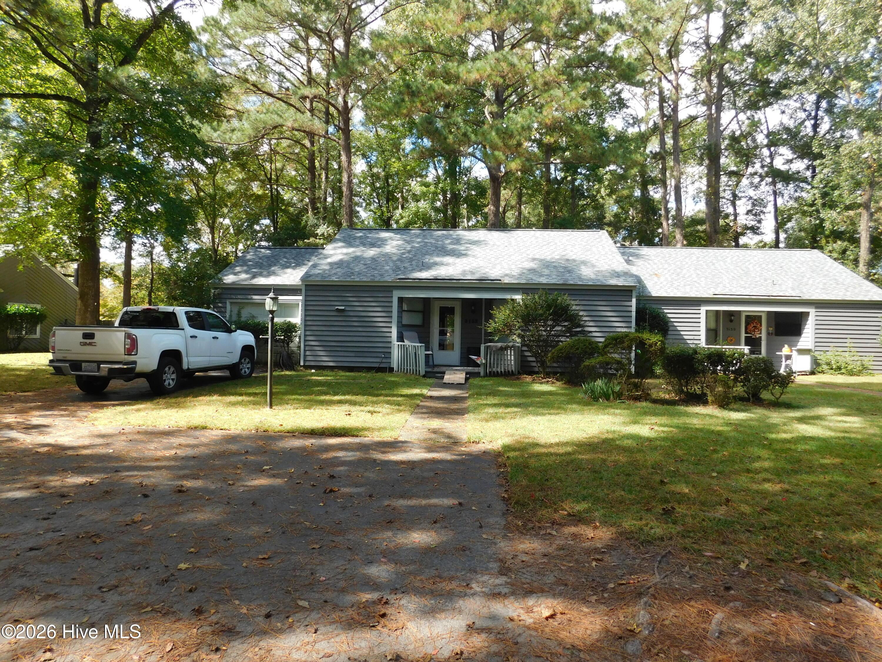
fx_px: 586
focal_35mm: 23
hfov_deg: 73.9
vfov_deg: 58.9
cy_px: 331
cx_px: 441
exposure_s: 1/320
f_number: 3
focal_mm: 4
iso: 125
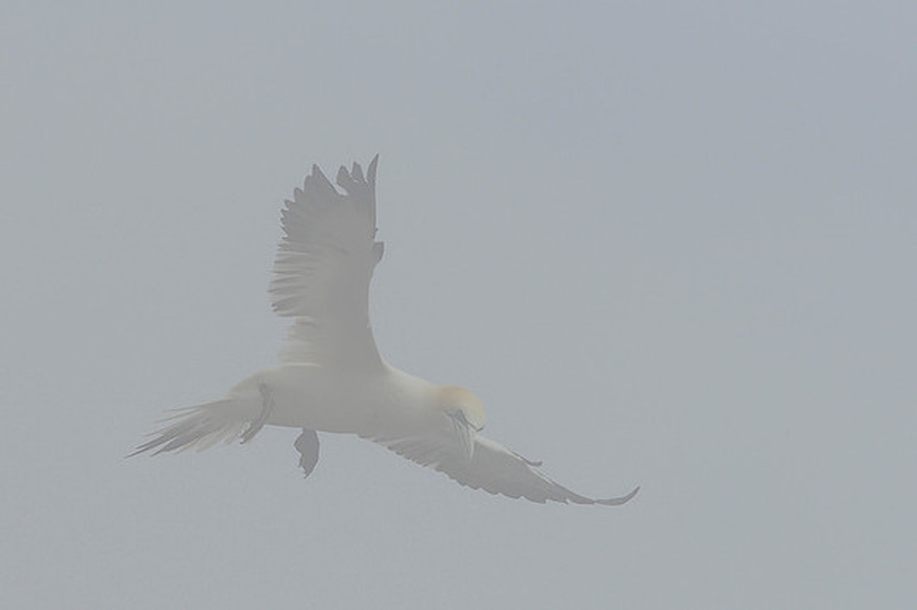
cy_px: 505
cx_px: 448
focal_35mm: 875
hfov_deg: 2.4
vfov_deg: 1.6
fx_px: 22276
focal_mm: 500
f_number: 7.1
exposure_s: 1/3200
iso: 640
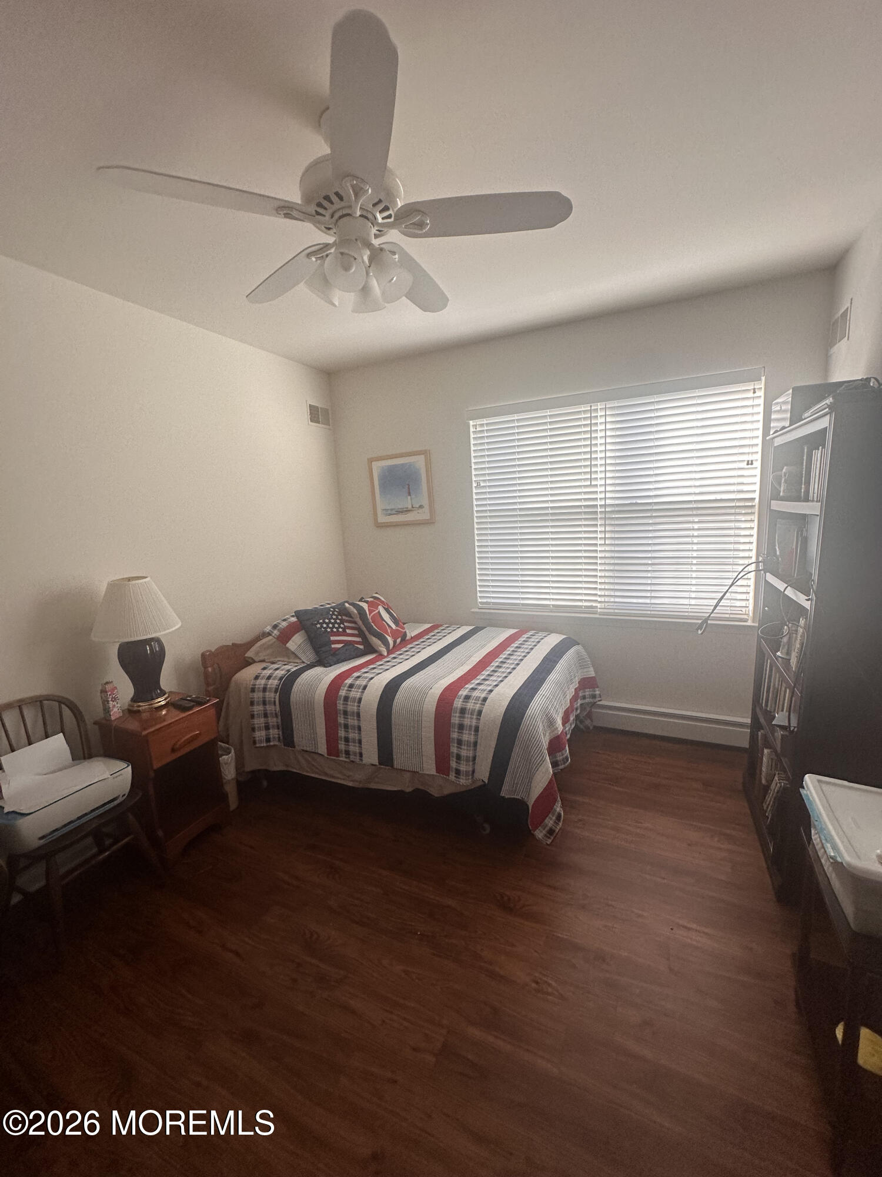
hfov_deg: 85.7
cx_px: 441
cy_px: 588
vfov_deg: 102.1
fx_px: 476
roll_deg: +2.1
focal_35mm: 14
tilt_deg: -6.5
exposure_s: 1/120
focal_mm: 2.22
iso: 160
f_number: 2.2
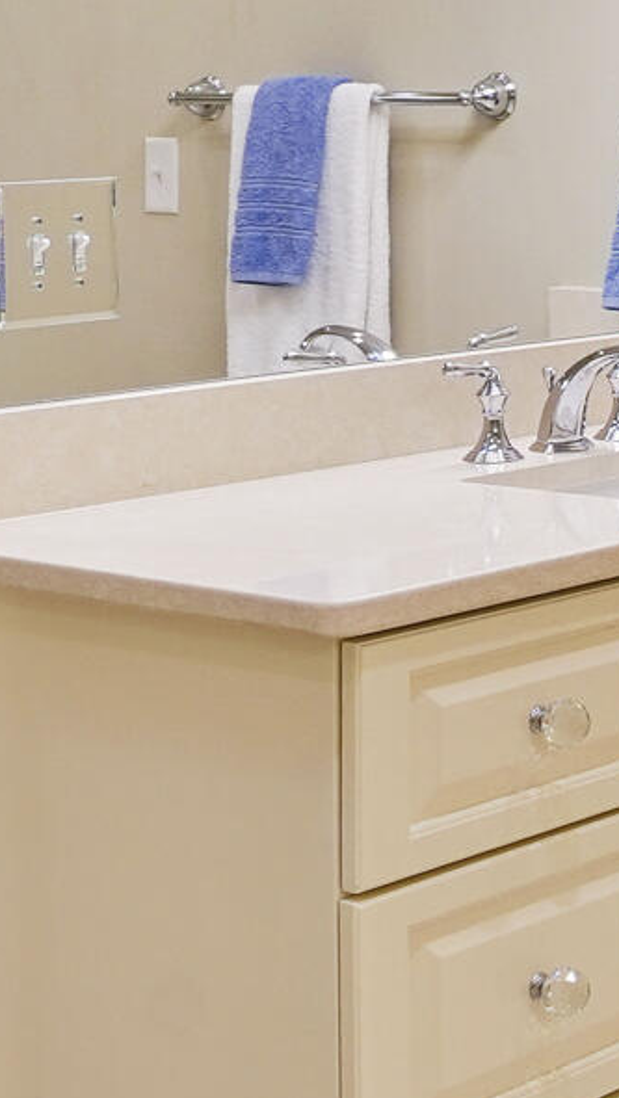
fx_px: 2477
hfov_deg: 12.7
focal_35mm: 85
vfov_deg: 24.9
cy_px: 412
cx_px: 1173
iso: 400
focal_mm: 16
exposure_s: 1/6
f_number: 8
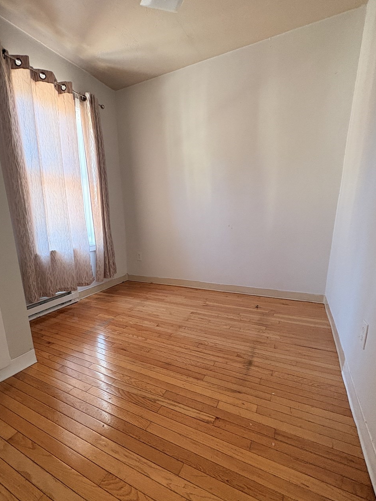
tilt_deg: -13.5
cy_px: 275
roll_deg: +1.2
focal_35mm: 17
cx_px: 160
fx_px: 246
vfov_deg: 90.7
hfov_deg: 74.3
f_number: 2.2
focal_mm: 2.22
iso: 500
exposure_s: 1/60
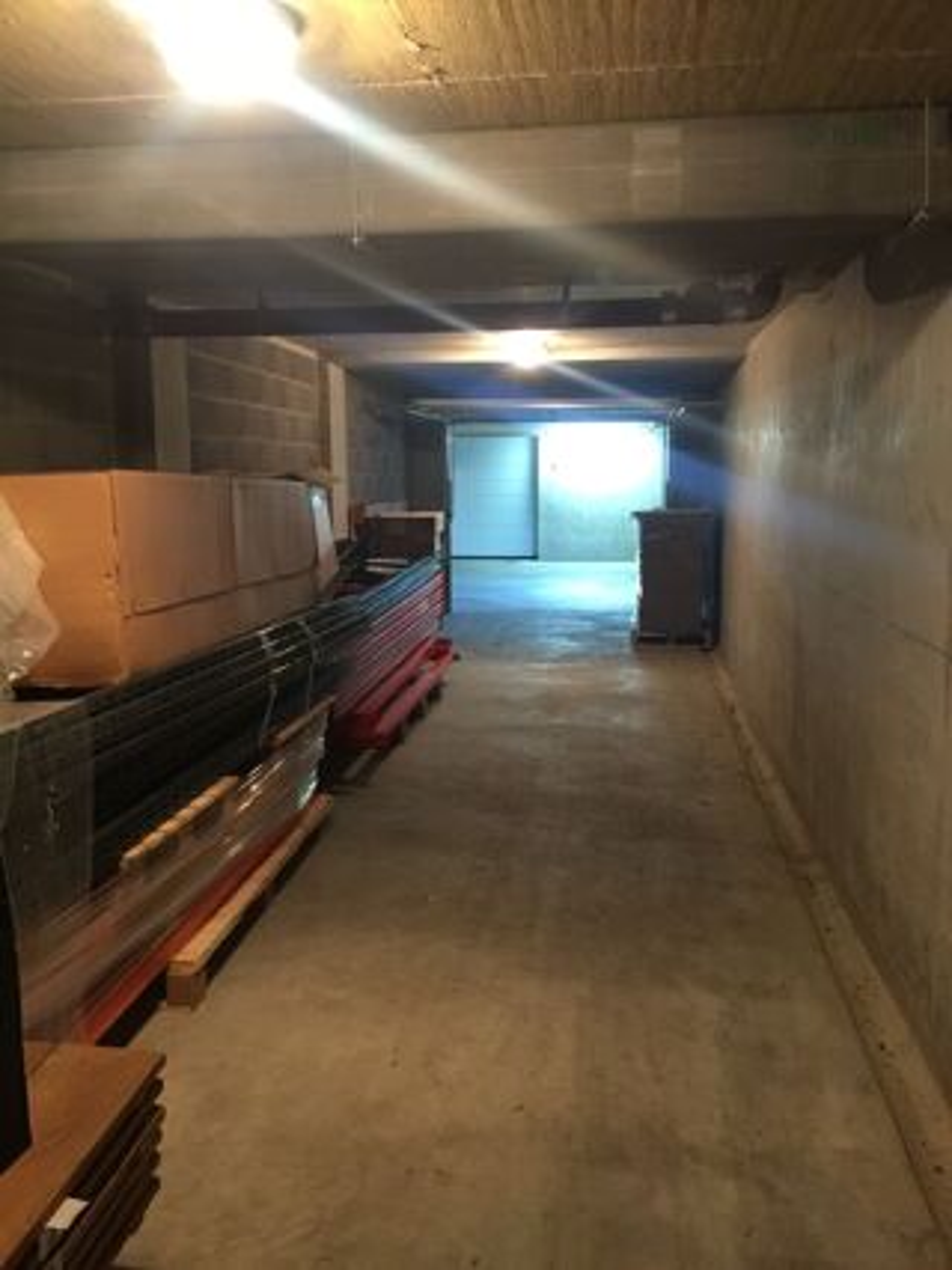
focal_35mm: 29
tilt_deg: -6.8
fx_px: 1064
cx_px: 476
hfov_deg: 48.2
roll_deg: +0.5
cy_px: 635
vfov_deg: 61.7
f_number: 2.2
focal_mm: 4.15
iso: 160
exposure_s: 1/17
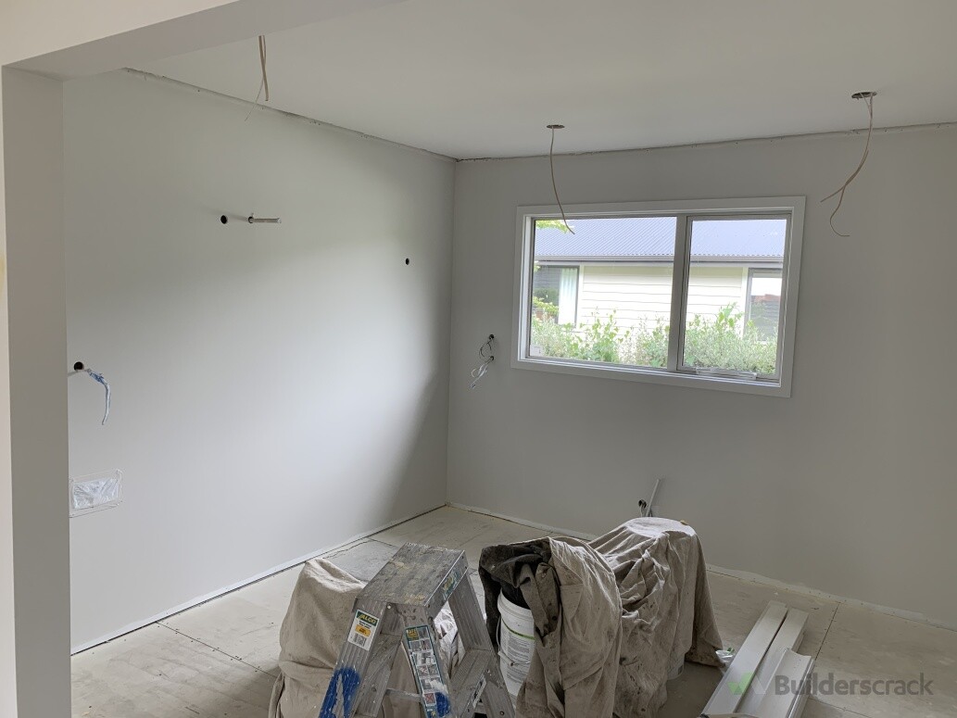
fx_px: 719
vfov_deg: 53.1
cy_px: 359
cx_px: 478
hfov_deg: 67.3
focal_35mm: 26
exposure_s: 1/121
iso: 50
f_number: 1.8
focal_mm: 4.25
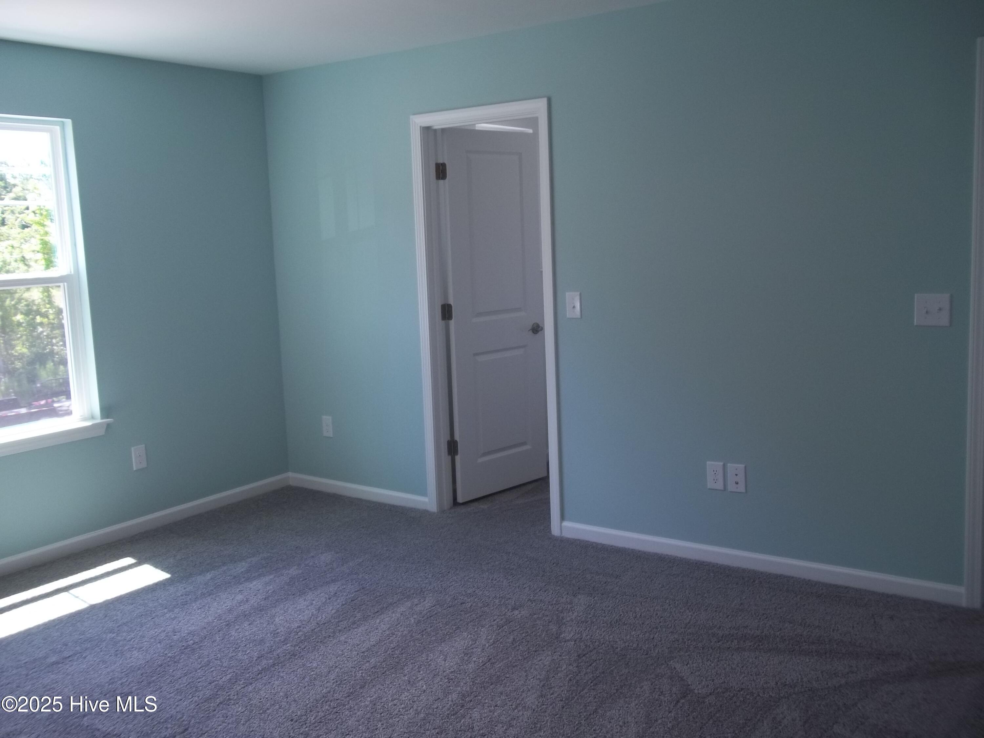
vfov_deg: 44.2
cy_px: 369
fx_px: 910
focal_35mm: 32
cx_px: 492
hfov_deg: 56.8
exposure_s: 1/60
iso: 64
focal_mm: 5.7
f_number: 2.9
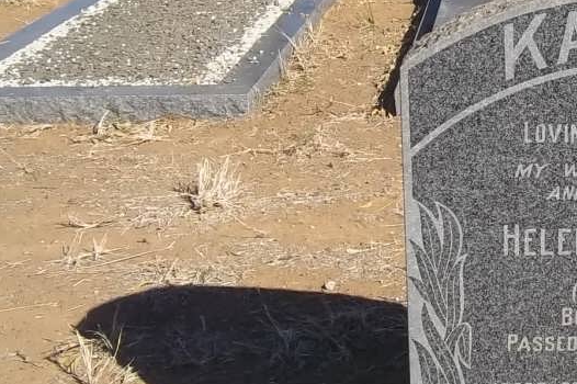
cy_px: 69
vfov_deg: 17.7
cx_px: 638
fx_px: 1217
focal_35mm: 76
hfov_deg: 24.8
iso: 80
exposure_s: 1/400
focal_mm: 5.7
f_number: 5.5
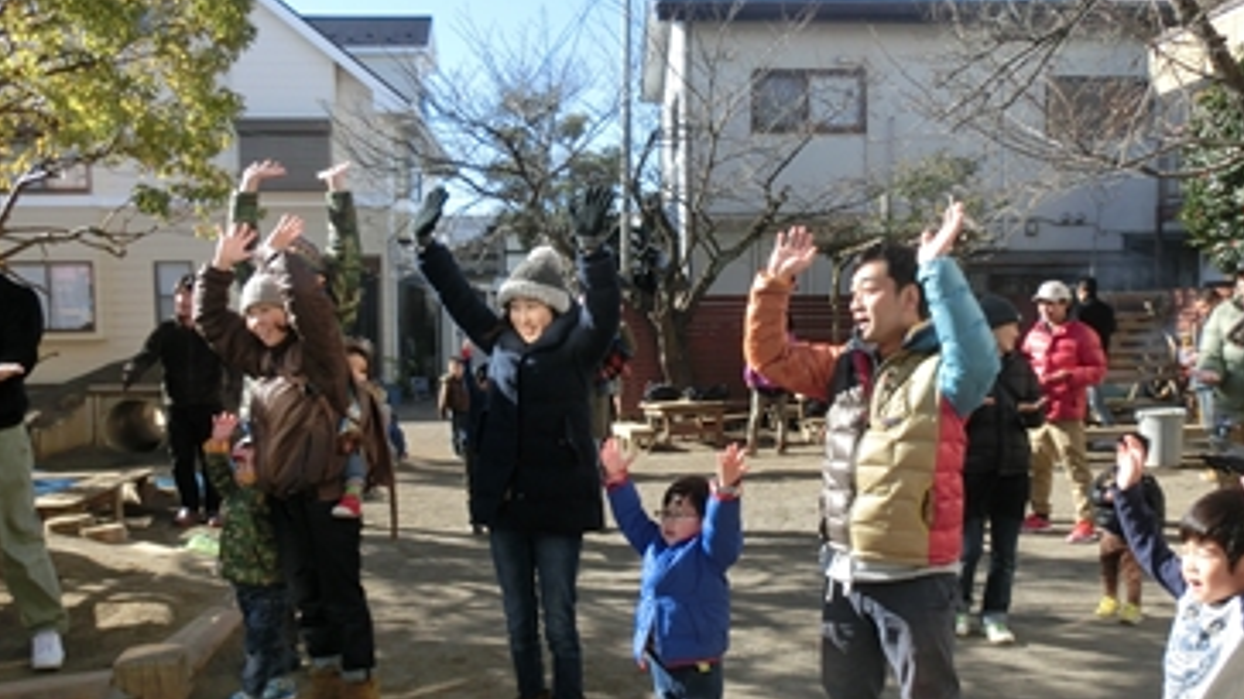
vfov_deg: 32.7
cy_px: 416
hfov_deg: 55.2
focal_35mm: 36
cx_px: 682
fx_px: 1187
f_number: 3
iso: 80
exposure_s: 1/640
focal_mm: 4.24
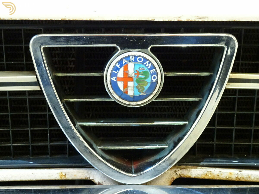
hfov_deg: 35.5
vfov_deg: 27.0
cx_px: 130
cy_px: 97
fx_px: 404
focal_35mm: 54
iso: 1000
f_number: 4.5
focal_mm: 9.18
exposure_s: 1/8
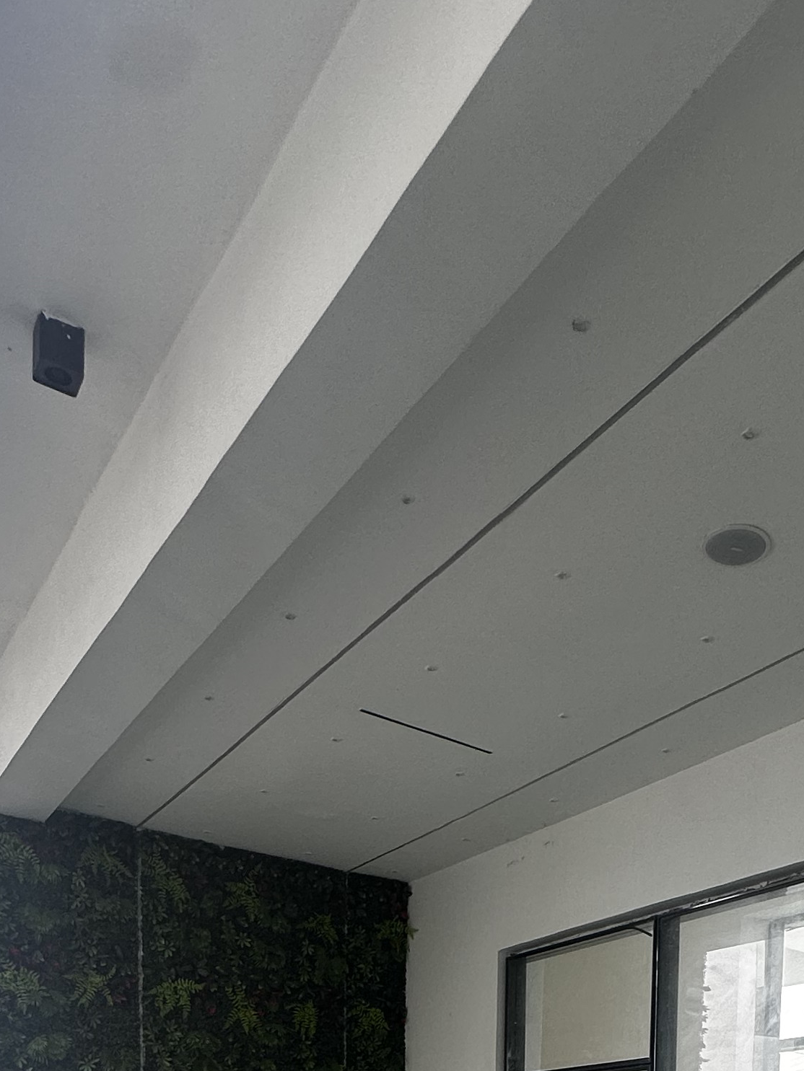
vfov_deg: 36.6
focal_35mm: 38
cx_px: 577
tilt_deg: -4.0
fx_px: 1177
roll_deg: -1.4
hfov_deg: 37.0
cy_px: 1309
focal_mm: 2.22
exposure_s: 1/99
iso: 50
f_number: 2.2
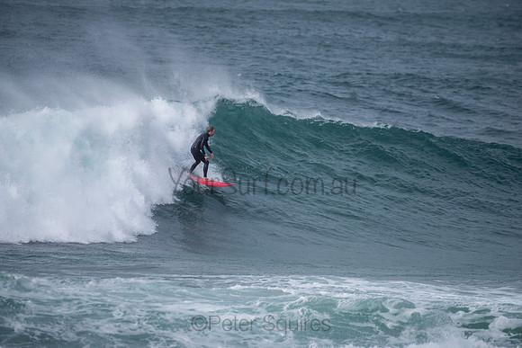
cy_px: 174
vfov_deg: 2.6
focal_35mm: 539
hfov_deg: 3.8
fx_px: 7811
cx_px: 261
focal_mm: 500
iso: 100
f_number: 5.6
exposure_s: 1/1000
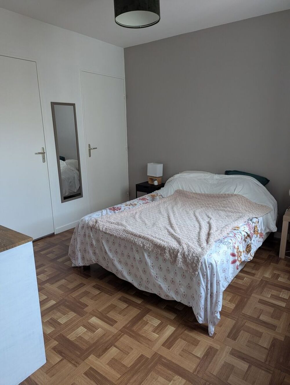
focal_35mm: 24
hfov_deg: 56.9
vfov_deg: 71.5
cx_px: 145
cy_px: 192
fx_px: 267
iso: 98
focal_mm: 6.81
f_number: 1.85
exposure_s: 1/75
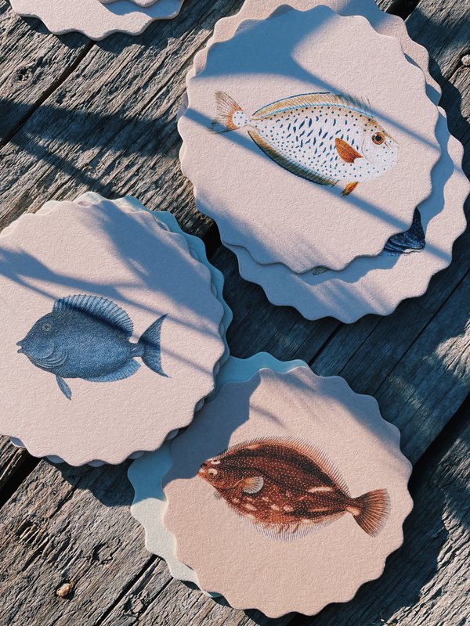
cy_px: 313
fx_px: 471
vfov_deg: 67.3
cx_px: 235
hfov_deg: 53.1
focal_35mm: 26
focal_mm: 4.2
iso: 32
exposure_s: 1/1742
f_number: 1.6
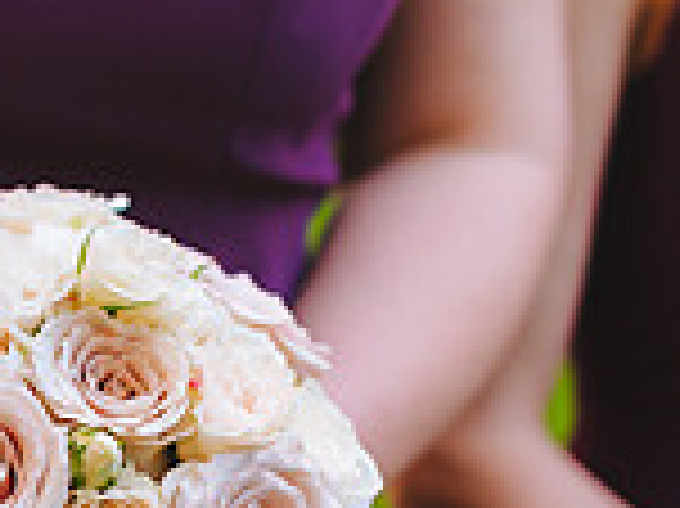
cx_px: 11
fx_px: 2807
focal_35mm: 143
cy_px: 418
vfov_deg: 10.3
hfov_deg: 13.6
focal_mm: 50
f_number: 3.2
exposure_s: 1/400
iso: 400
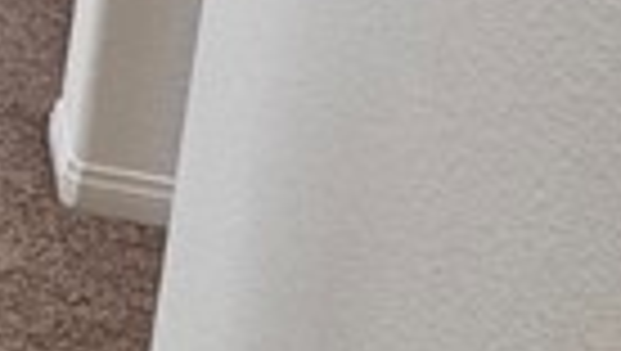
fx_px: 1863
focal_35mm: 113
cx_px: -819
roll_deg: -0.6
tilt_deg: -14.4
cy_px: -428
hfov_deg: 14.0
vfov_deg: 9.8
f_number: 2.2
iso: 80
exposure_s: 1/60
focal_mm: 2.22
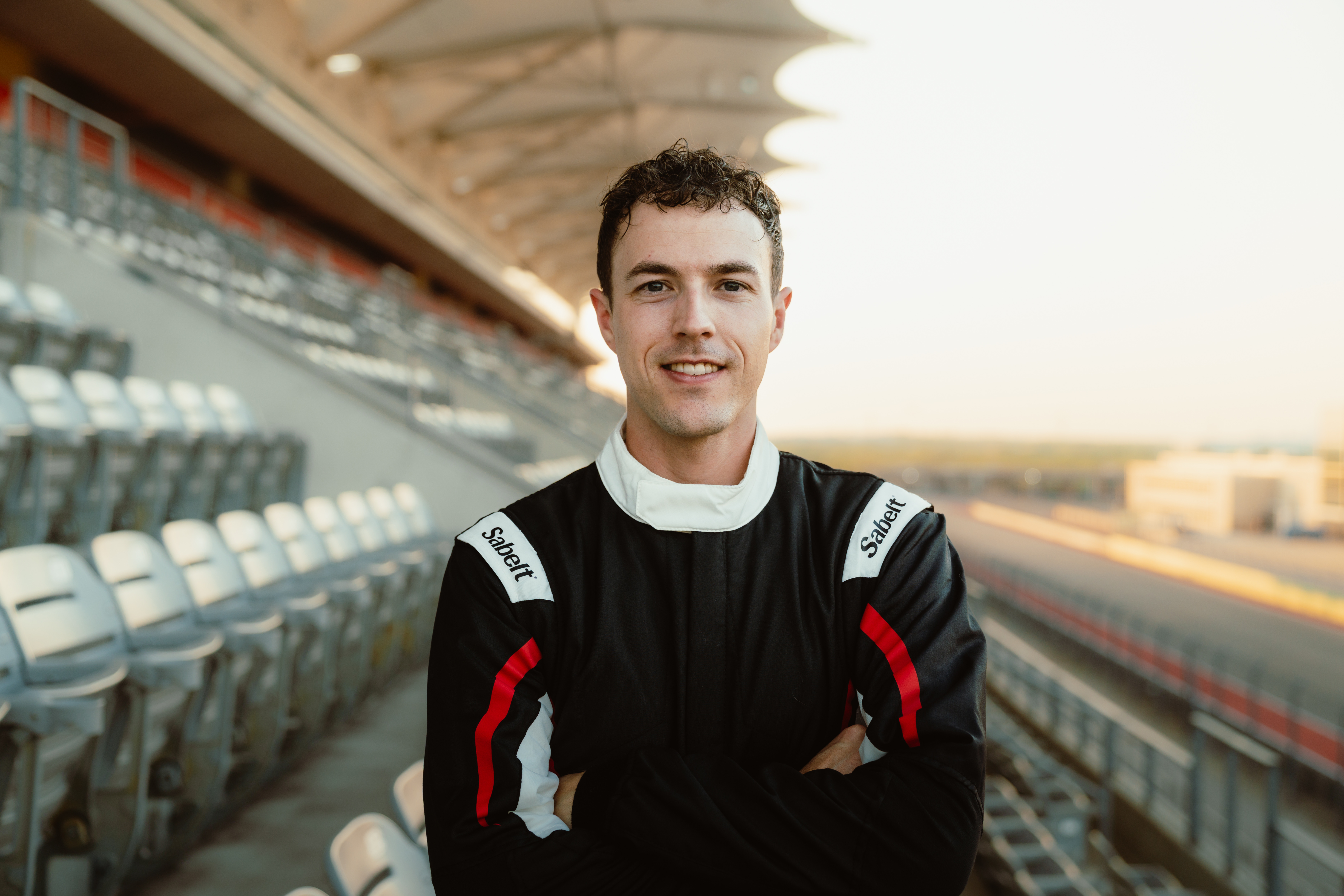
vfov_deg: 28.6
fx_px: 1755
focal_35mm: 47
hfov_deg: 41.9
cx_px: 672
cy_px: 448
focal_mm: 47
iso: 400
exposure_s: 1/250
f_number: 3.2
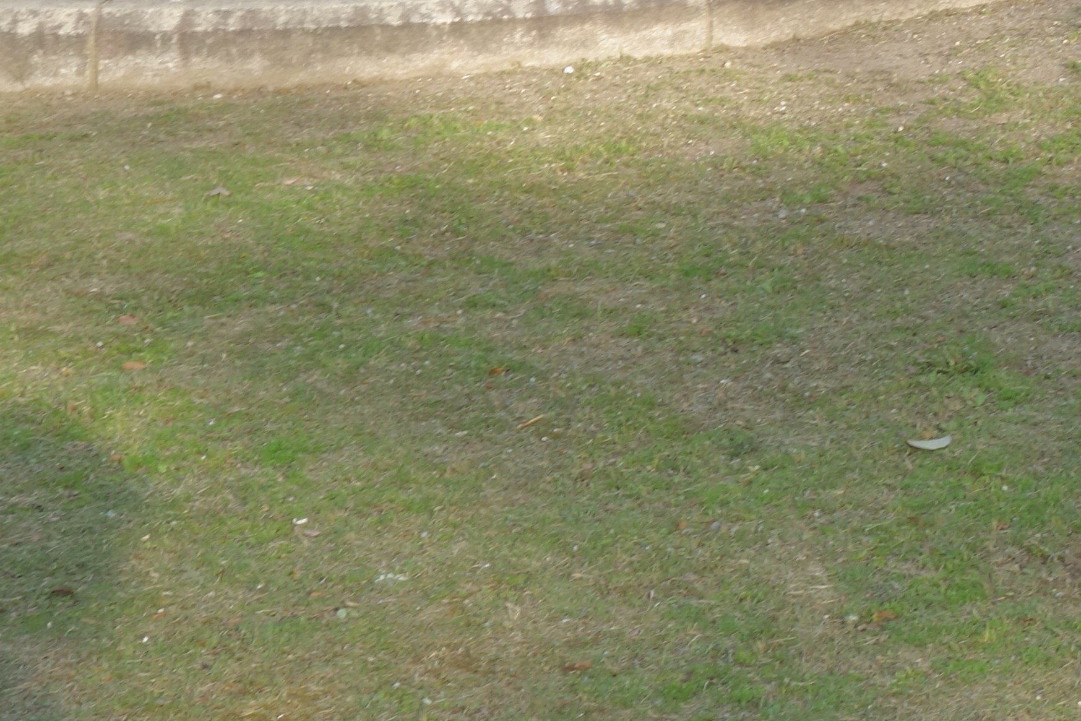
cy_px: -56
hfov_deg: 16.7
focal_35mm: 119
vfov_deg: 11.4
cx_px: 1149
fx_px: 3573
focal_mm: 14.23
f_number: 5.6
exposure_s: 1/250
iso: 250
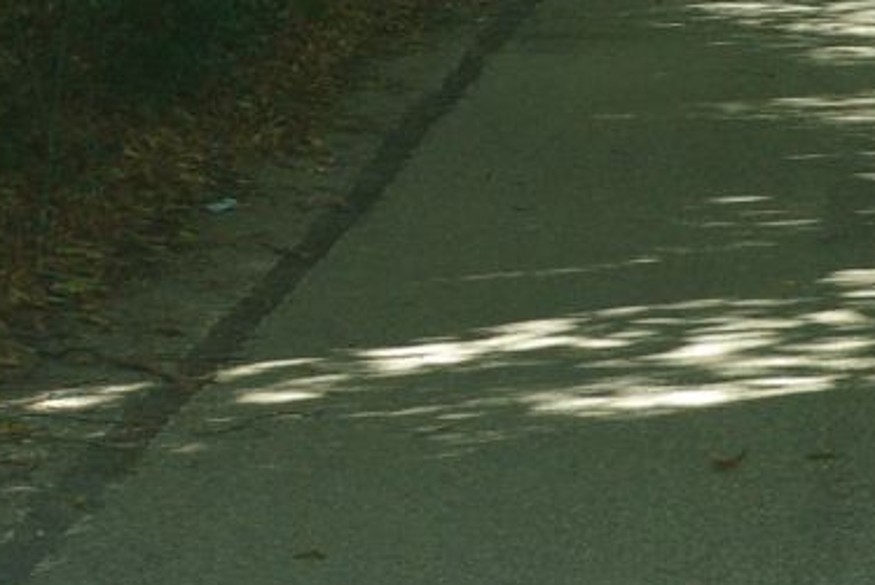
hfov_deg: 5.8
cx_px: 985
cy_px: -563
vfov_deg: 3.9
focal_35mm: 353
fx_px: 8590
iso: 400
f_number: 8
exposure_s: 1/45
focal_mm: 55
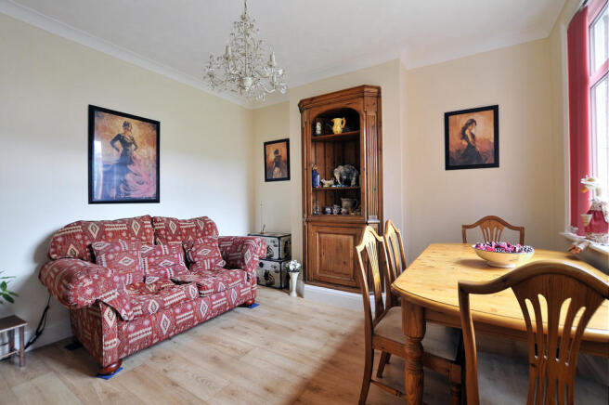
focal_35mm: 15
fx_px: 253
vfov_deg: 77.2
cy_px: 202
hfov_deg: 100.4
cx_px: 304
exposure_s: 1/2.5
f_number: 5.6
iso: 400
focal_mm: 10
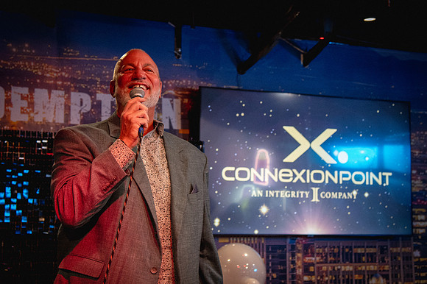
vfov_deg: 18.8
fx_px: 859
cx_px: 194
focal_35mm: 72
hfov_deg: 27.9
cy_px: 126
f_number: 4
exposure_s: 1/50
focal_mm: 52
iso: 4000
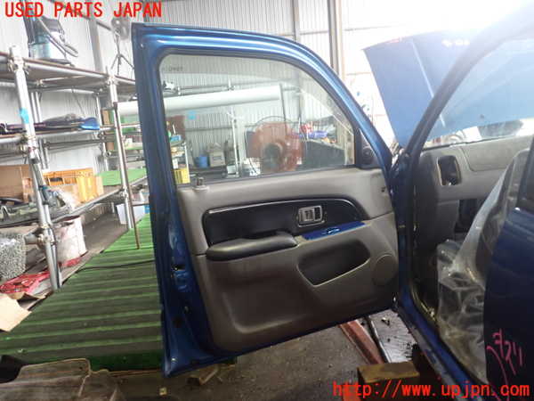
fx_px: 463
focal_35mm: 30
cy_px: 200
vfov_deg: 46.8
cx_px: 267
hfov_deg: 60.0
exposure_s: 1/30
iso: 320
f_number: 2.3
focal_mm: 5.4
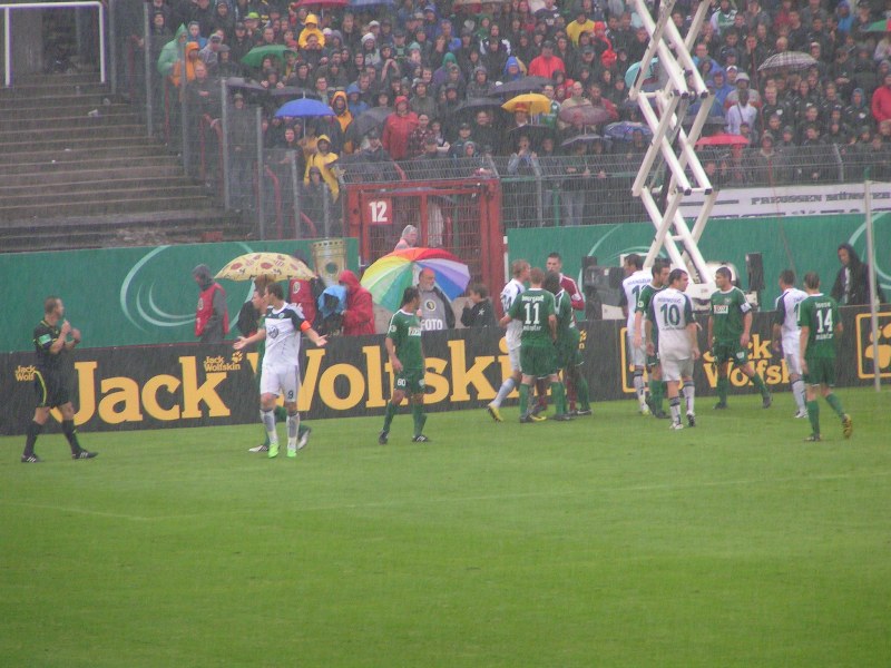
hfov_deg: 5.2
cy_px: 334
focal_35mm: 380
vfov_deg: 3.9
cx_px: 446
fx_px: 9781
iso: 200
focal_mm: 58
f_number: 3.5
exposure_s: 1/125
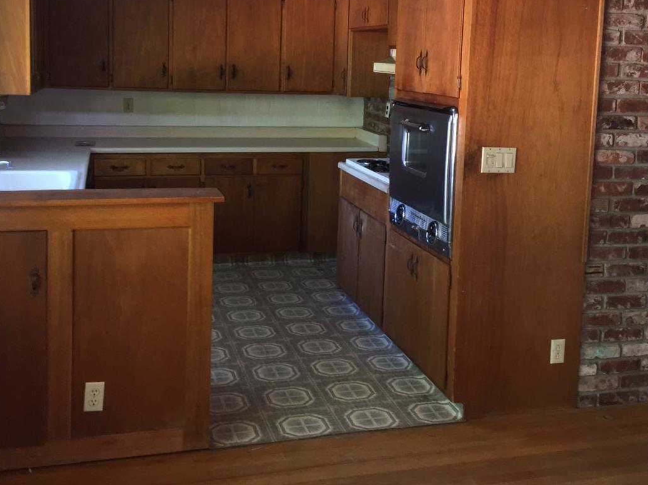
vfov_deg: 33.9
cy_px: 147
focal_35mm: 42
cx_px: 345
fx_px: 786
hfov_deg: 44.8
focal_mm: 4.15
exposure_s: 1/24
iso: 80
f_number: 2.2
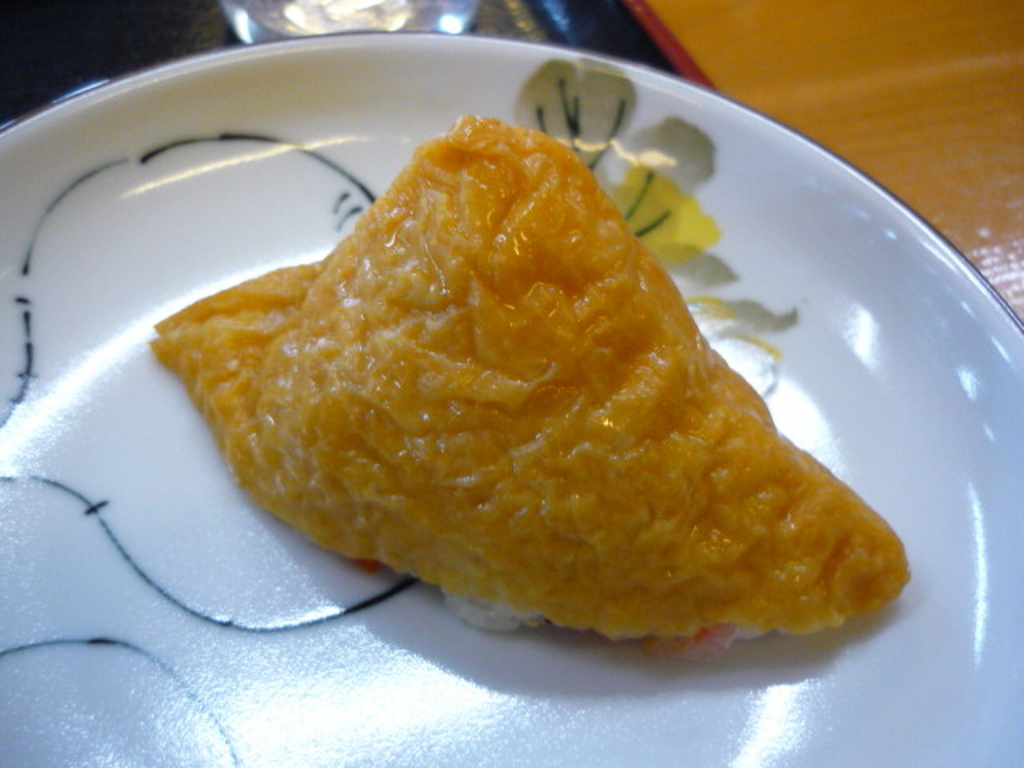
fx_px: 976
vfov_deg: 42.9
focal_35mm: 33
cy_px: 384
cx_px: 512
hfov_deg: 55.4
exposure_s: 1/30
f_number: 2.8
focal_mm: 5.5
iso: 320
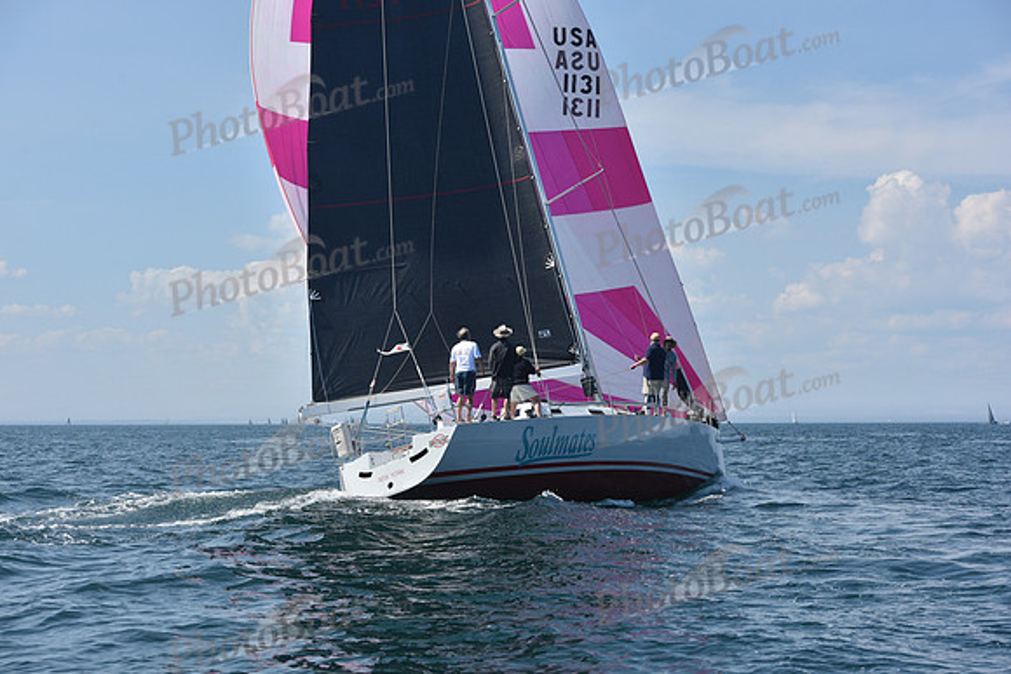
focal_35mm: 70
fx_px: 1966
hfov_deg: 28.8
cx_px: 506
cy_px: 337
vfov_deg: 19.5
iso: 320
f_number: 7.1
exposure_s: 1/1600
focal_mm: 70
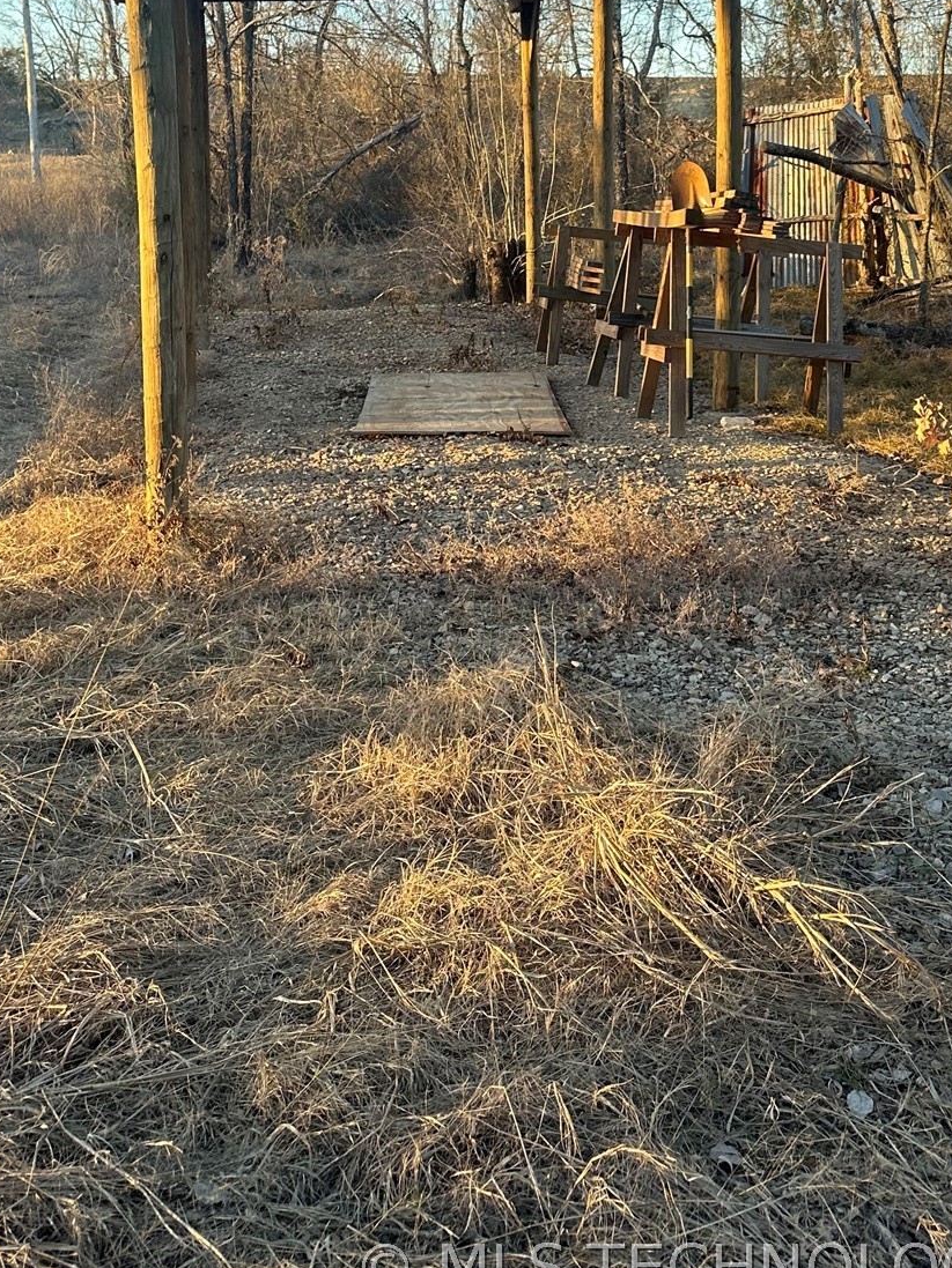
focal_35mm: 42
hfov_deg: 34.3
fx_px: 1540
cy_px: 209
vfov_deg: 42.3
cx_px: 523
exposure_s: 1/292
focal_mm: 6.86
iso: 80
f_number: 1.78
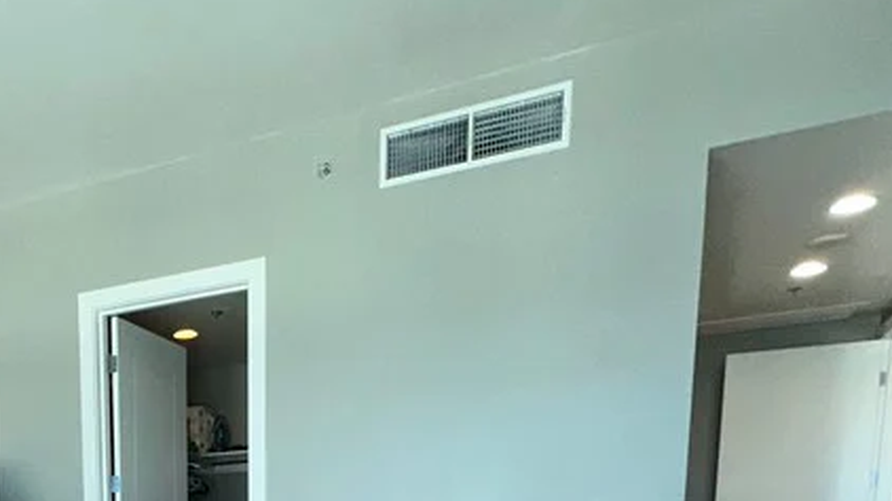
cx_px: 135
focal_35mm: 37
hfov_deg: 49.7
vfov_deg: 26.0
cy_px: 695
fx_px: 875
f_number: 2.2
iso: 50
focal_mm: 2.22
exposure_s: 1/122
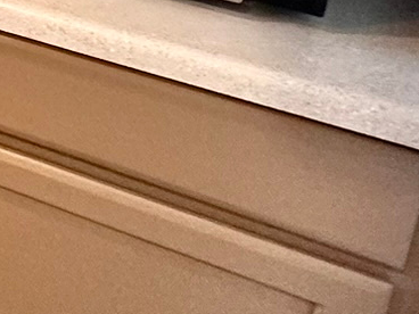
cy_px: -251
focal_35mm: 78
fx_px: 944
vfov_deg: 16.0
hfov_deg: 16.0
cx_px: -520
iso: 320
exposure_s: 1/60
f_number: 2.2
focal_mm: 2.22
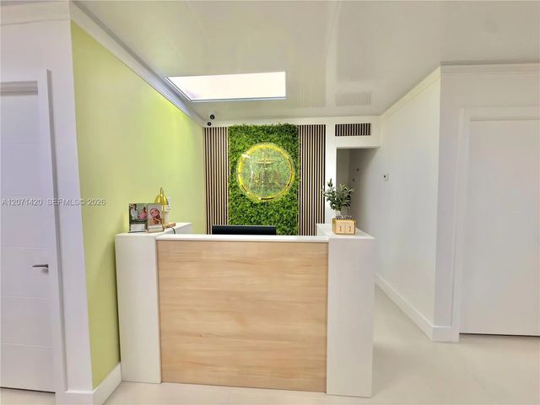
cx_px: 270
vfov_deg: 85.7
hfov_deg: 102.1
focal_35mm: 14
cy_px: 202
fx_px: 218
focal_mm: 2.22
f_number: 2.2
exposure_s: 1/120
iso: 80
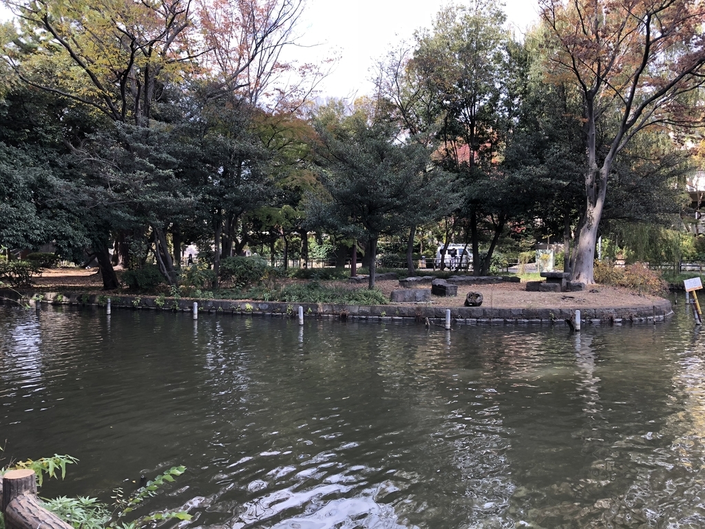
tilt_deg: +0.2
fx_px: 570
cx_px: 352
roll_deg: -0.1
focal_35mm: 28
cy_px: 264
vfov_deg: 49.7
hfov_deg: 63.4
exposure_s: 1/121
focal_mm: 3.99
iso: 20
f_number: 1.8
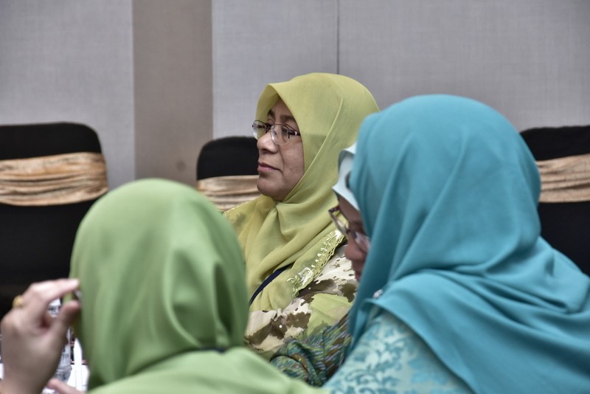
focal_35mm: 158
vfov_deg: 8.7
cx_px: 295
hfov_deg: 13.0
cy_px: 197
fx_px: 2582
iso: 1000
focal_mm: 105
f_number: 6.3
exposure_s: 1/50
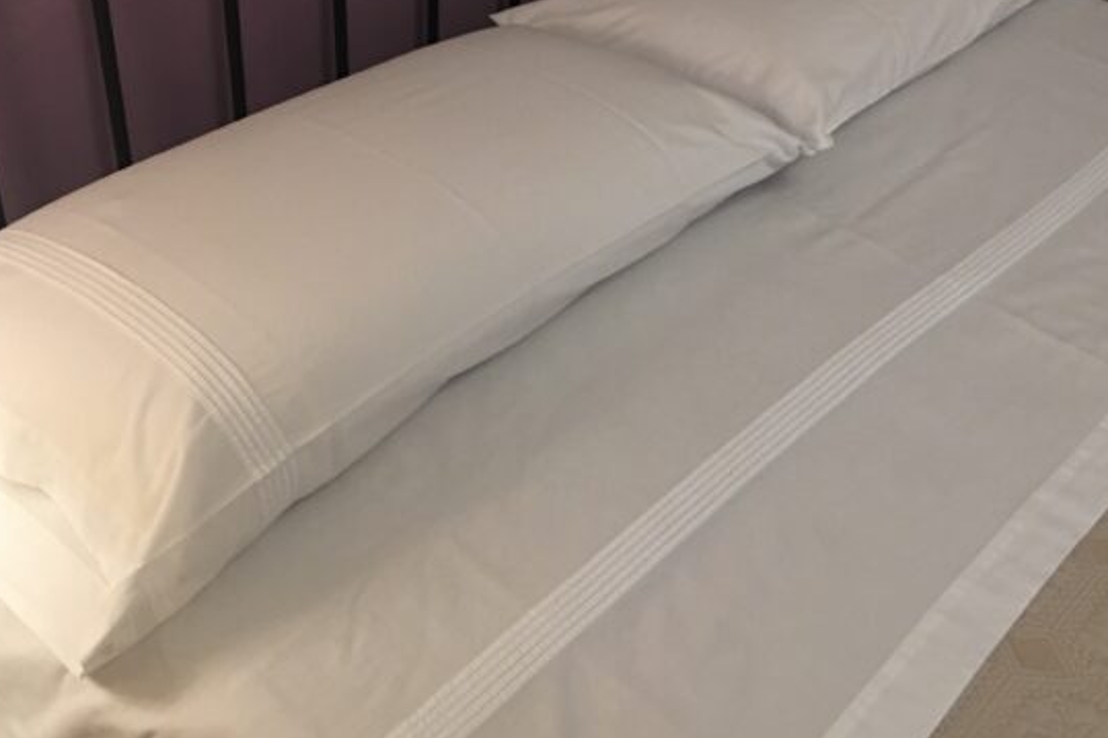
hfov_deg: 45.3
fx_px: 1323
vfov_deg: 31.1
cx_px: 631
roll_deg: -7.4
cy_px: 315
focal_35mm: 43
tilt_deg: -36.4
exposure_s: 1/17
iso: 100
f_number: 2.2
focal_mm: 4.15
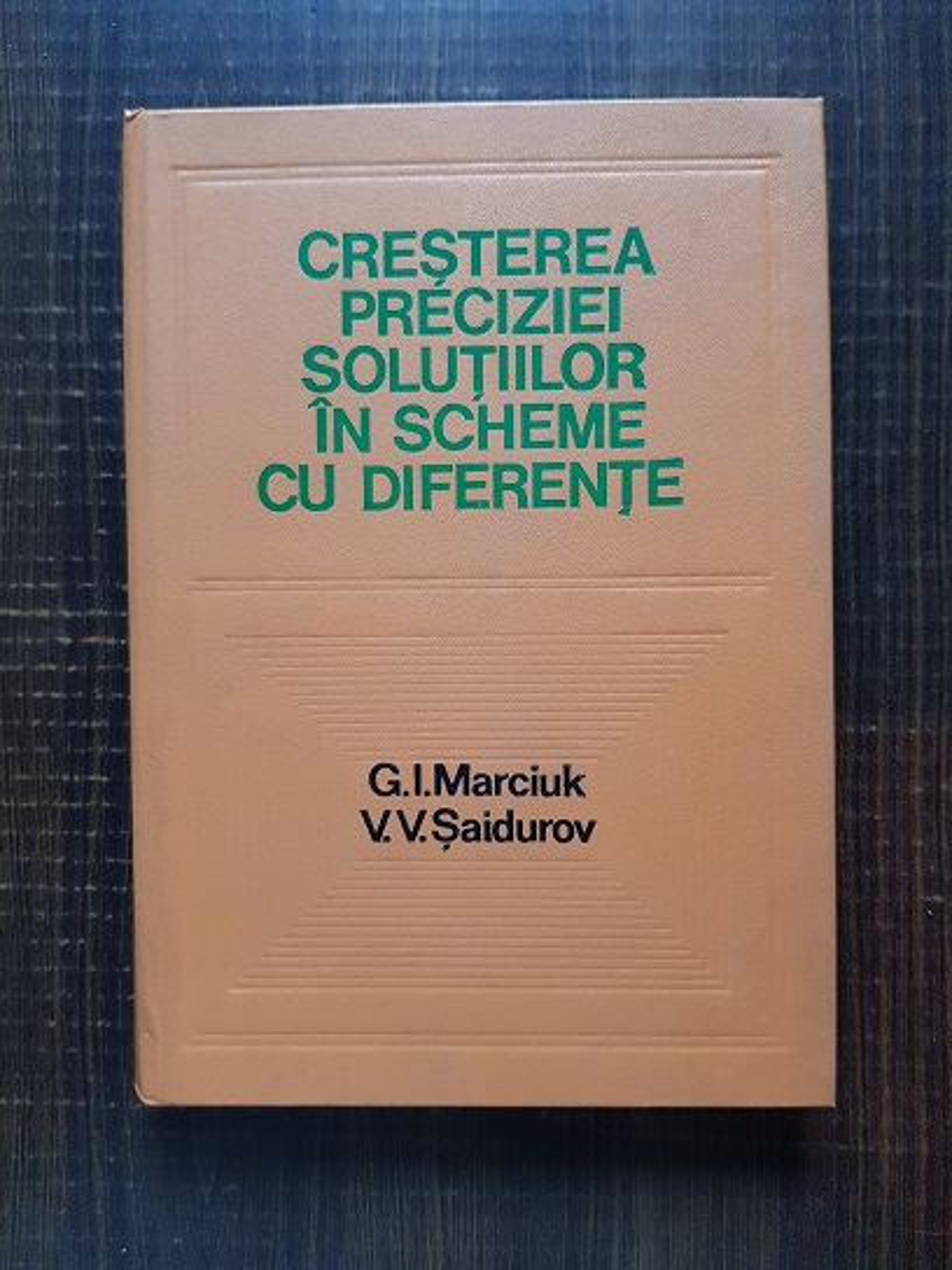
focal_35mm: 26
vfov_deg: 67.3
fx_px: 953
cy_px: 635
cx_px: 476
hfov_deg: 53.1
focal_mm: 4.3
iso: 200
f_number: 1.7
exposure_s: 1/22
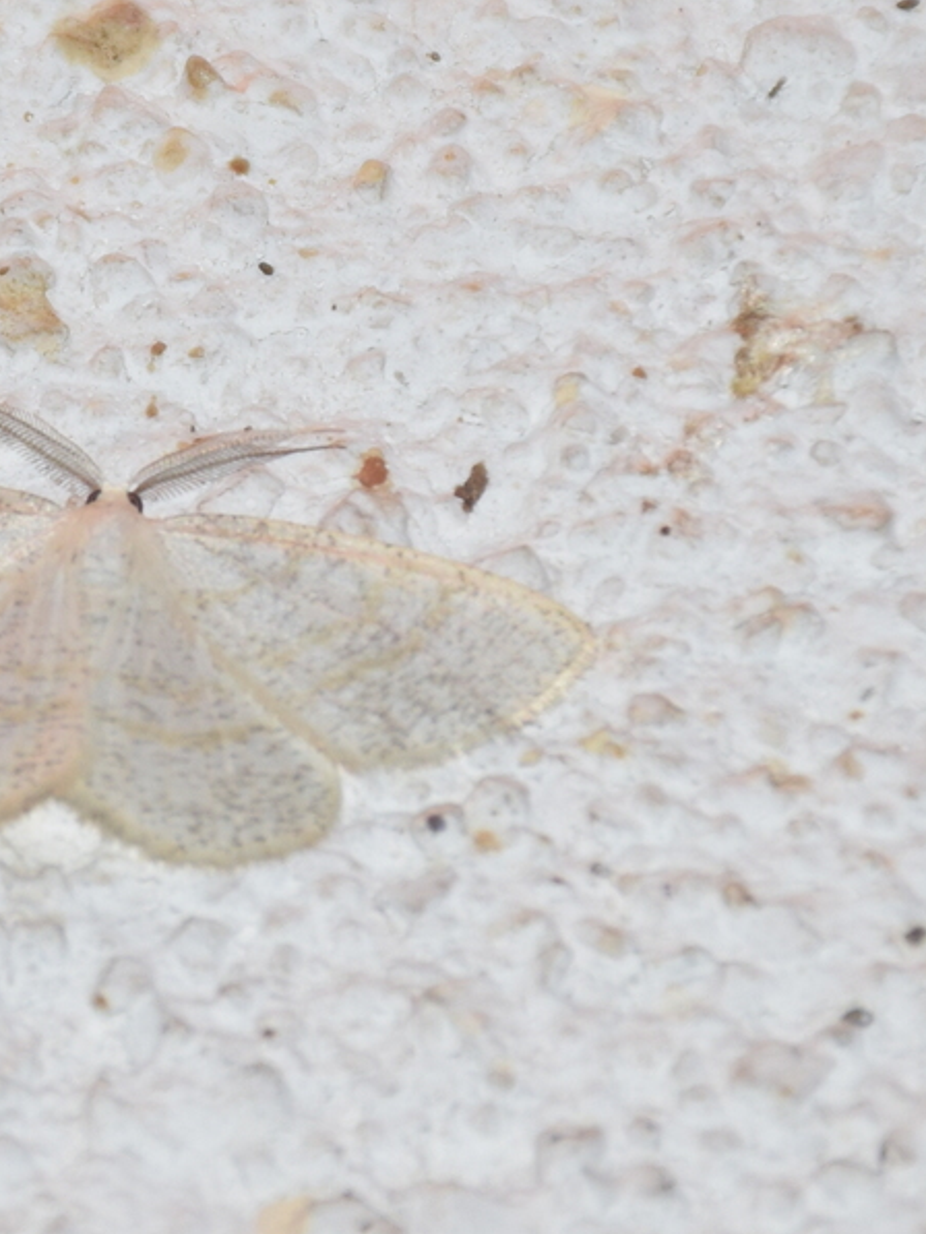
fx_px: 11588
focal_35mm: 325
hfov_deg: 4.6
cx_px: 7
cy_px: 595
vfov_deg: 6.1
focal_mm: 140
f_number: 7.1
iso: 320
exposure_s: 1/60
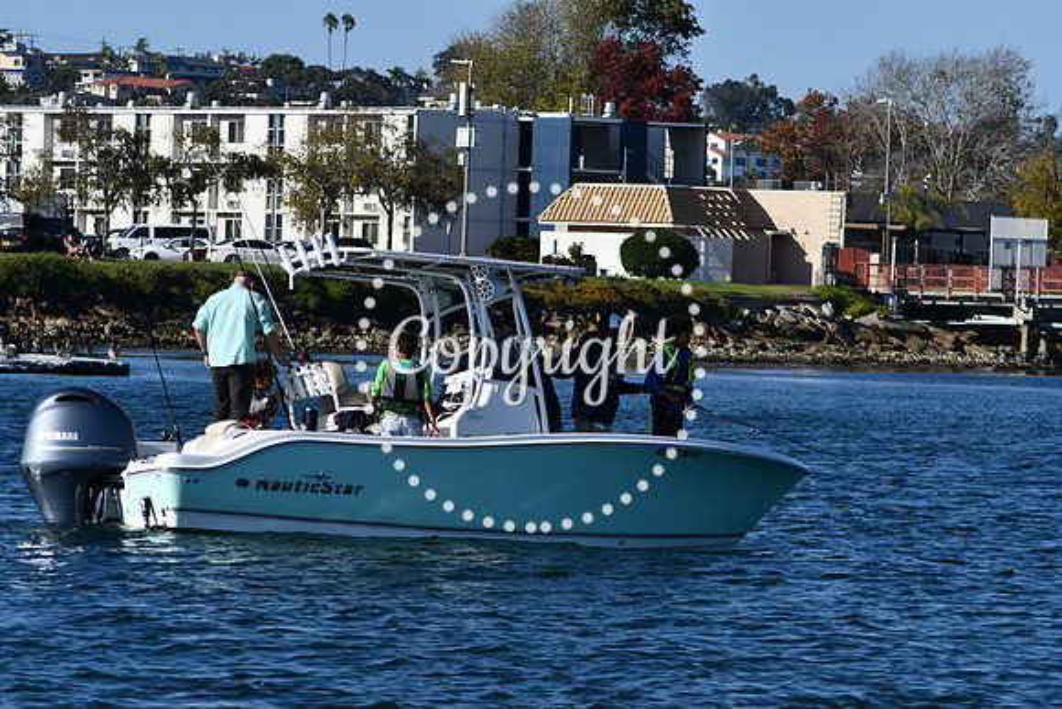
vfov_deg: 5.4
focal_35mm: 255
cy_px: 354
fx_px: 7524
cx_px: 531
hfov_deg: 8.1
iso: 200
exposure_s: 1/1250
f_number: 6.3
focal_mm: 170
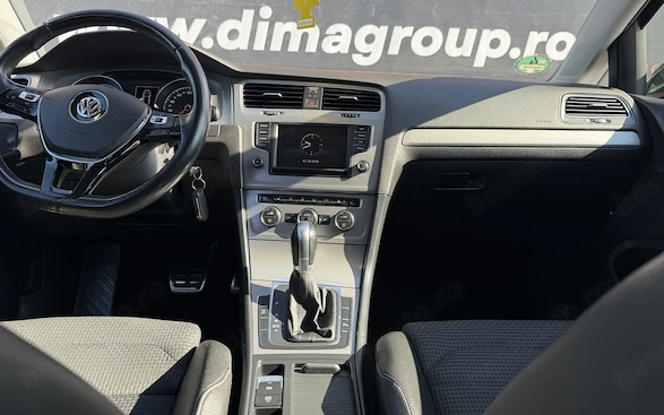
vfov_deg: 47.4
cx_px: 328
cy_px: 175
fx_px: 471
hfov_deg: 70.4
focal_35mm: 26
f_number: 1.78
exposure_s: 1/265
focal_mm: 6.76
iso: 64
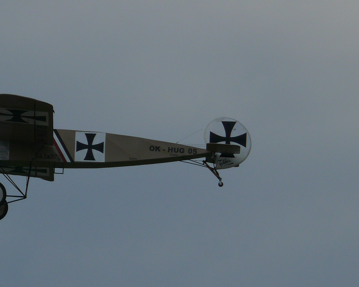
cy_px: 132
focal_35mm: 845
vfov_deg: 1.8
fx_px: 8978
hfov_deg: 2.3
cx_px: 39
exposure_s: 1/640
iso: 100
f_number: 7.1
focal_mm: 88.8
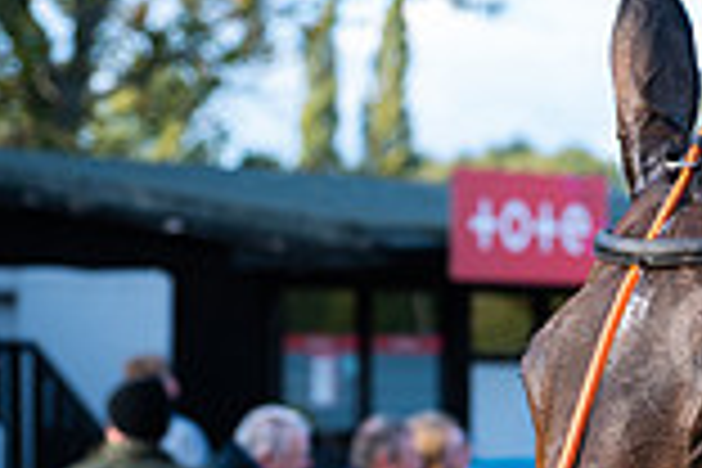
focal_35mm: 230
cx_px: 1260
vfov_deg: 5.9
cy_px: 612
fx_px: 4485
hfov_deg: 8.6
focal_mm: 62
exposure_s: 1/400
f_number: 4.5
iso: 500
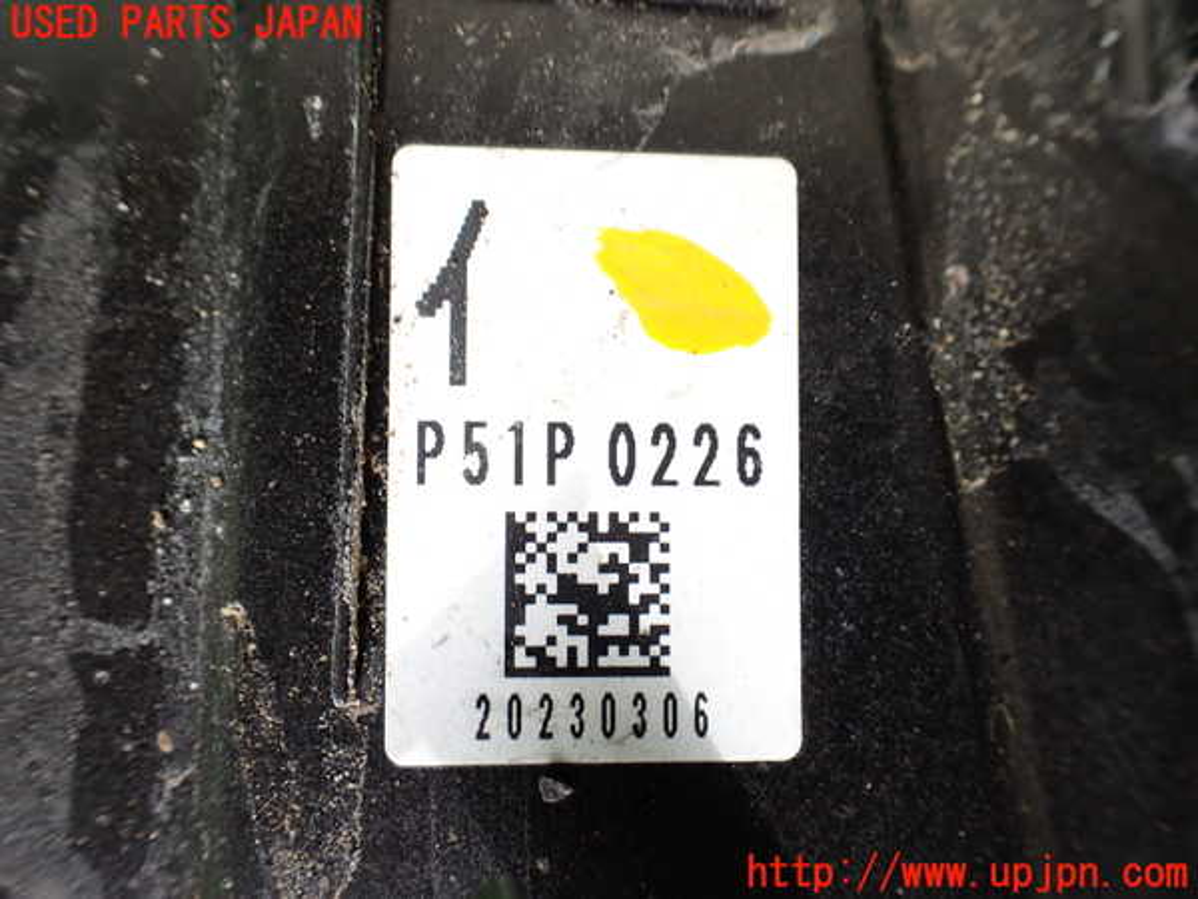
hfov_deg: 60.0
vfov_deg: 46.8
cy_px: 450
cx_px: 599
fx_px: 1038
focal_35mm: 30
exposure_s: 1/125
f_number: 2.3
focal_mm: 5.4
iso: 100
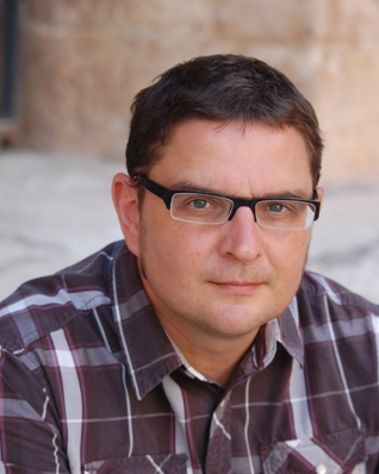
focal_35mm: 149
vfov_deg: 12.9
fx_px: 2091
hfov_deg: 10.4
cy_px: 237
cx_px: 213
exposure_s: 1/200
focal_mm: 70
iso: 400
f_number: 4
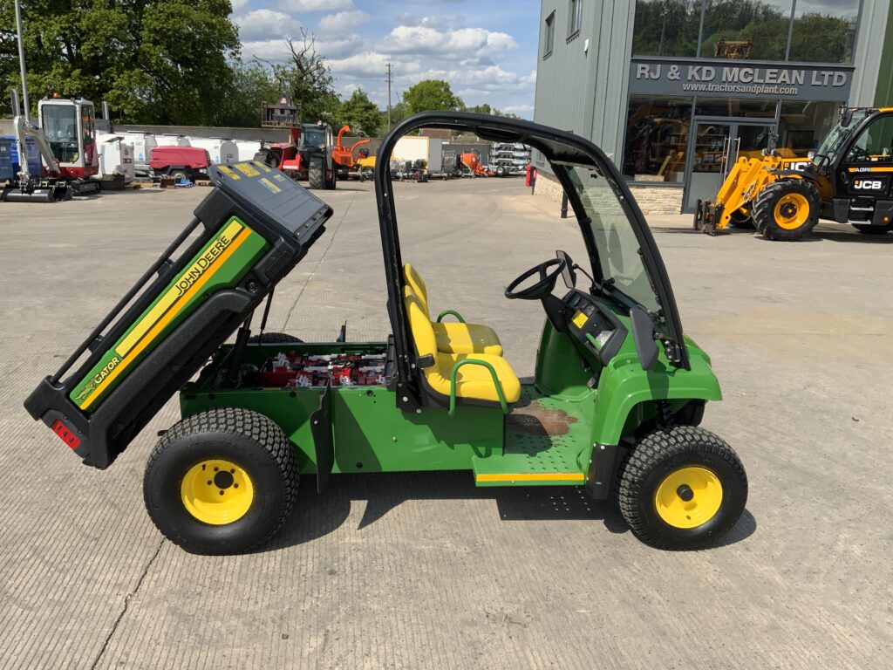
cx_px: 446
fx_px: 748
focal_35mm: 29
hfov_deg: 61.7
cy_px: 335
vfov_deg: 48.2
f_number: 1.8
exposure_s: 1/1984
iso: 16
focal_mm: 3
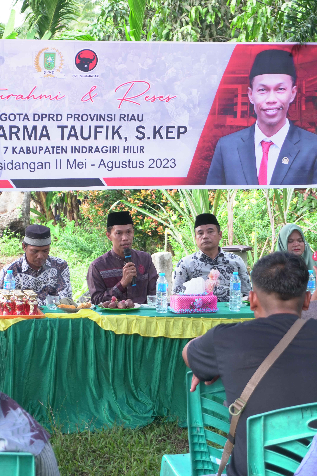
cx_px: 158
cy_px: 238
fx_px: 991
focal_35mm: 75
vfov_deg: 27.0
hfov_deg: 18.2
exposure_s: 1/100
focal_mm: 50
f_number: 5.6
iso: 320
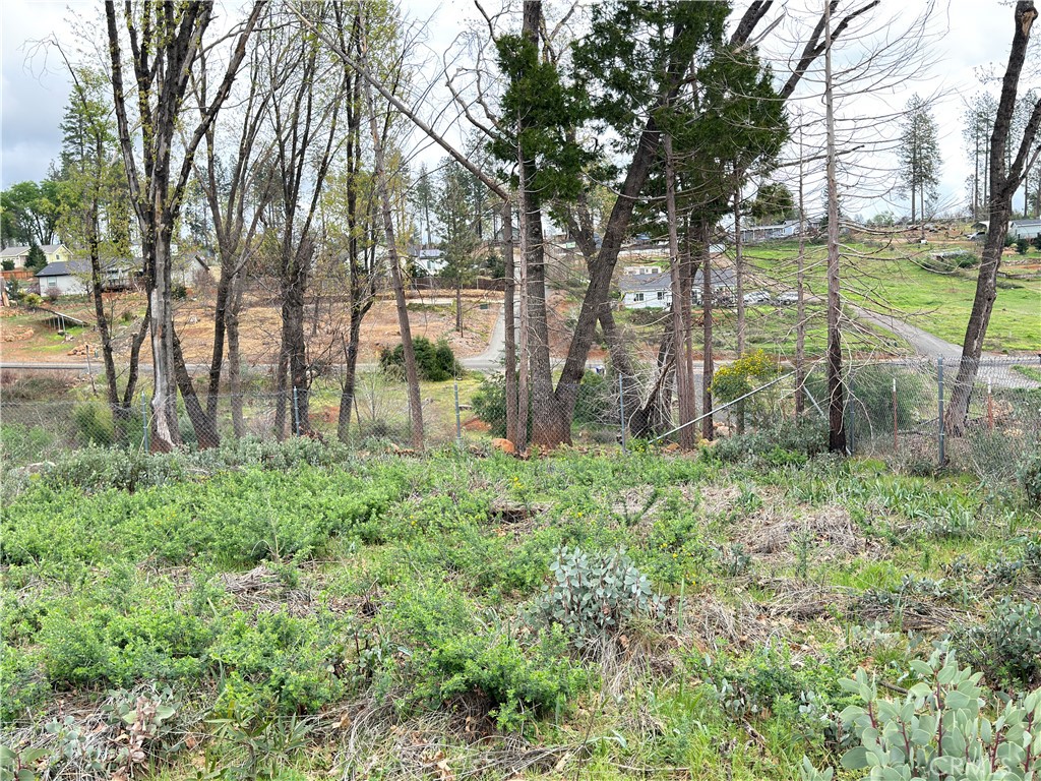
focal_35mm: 35
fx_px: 1053
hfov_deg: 52.6
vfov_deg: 40.7
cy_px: 390
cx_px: 520
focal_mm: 6.76
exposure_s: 1/1116
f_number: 1.78
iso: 100
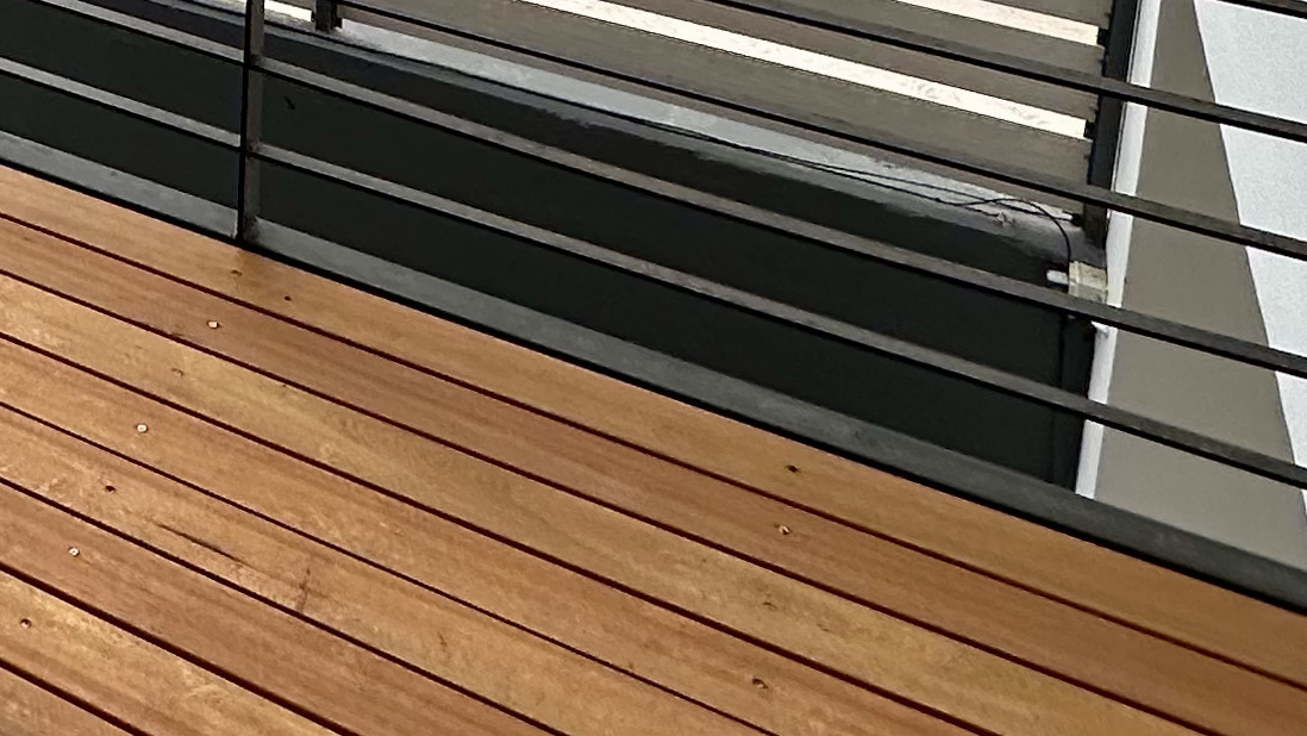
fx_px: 1941
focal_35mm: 56
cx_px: -388
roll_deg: +2.5
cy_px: -582
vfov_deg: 17.5
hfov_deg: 29.8
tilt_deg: -9.6
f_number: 2.2
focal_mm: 2.22
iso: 40
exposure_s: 1/666
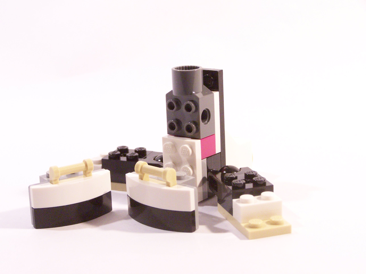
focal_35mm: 82
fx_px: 867
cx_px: 183
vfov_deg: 18.0
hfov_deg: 23.8
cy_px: 137
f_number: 3.6
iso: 400
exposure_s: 1/30
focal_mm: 13.7
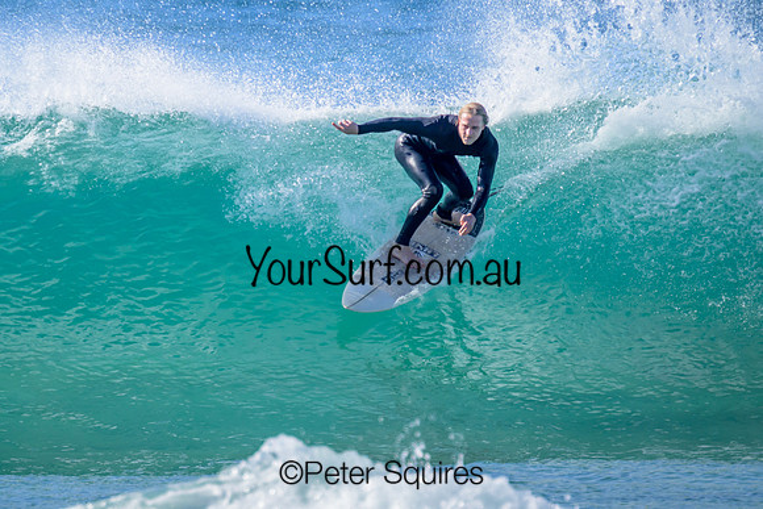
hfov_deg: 1.9
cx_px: 243
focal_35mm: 1090
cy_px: 216
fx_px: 23108
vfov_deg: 1.3
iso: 800
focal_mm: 800
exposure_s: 1/800
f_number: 11
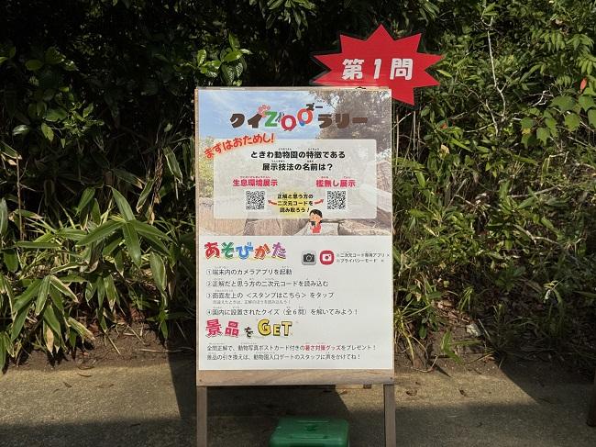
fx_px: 826
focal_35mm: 48
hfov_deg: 39.7
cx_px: 298
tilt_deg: -15.9
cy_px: 224
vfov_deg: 30.2
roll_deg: +0.5
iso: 50
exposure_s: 1/15385
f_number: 1.78
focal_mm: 6.76
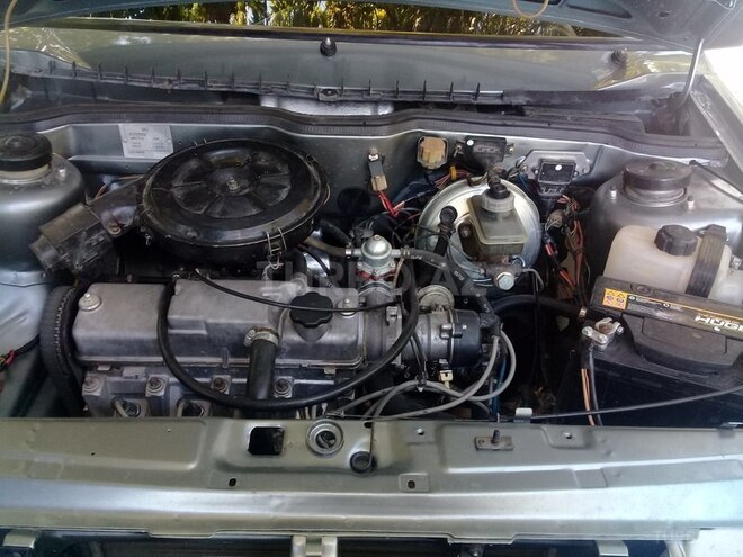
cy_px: 278
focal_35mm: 31
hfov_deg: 58.4
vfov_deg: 45.4
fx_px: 665
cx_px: 372
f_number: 2.2
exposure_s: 1/33
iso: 64
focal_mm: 3.3
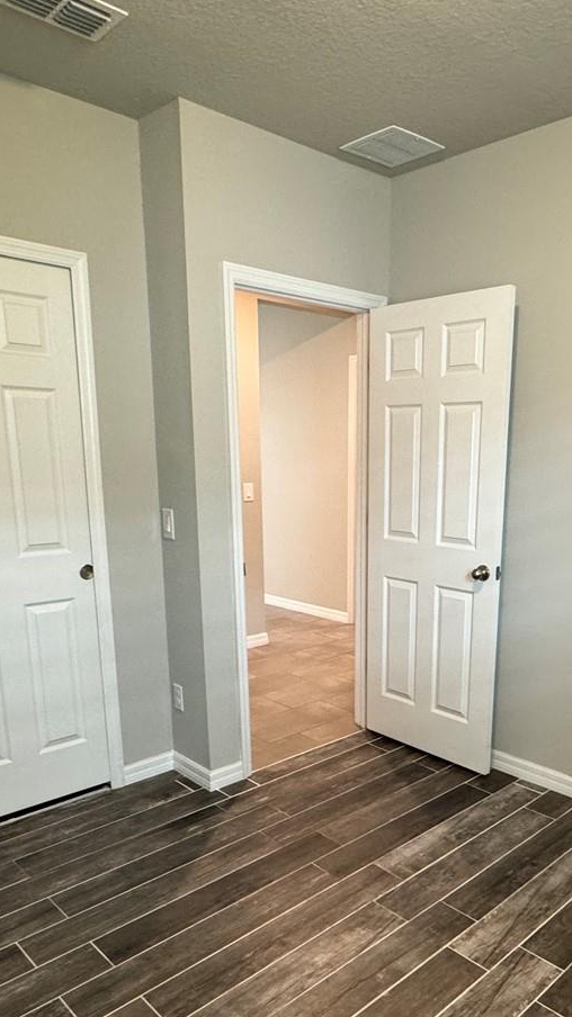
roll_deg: -0.9
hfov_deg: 42.4
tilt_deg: -14.3
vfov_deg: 68.9
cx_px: 375
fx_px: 729
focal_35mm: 27
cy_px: 631
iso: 250
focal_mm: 2.22
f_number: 2.2
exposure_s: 1/60
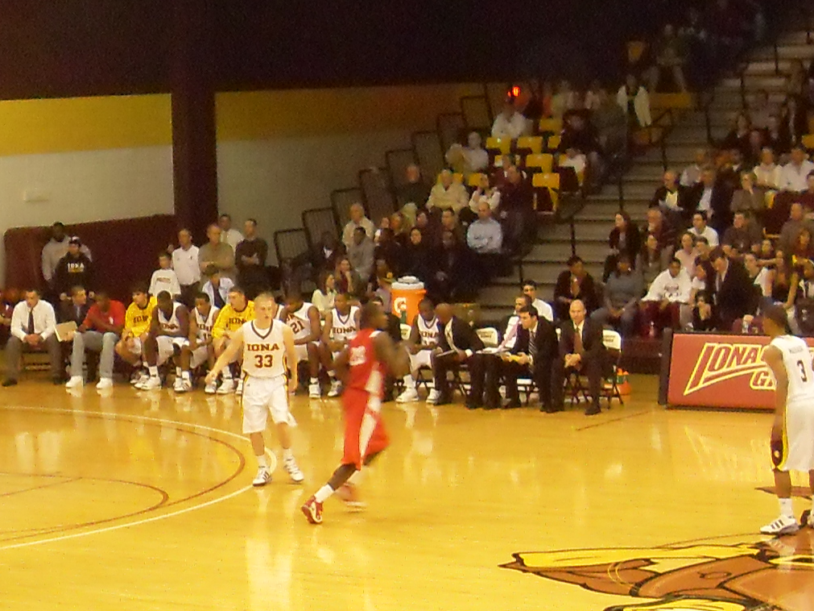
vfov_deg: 13.0
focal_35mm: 113
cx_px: 285
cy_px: 508
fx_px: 2657
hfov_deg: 17.4
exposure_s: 1/45
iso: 320
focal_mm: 6.3
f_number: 2.8
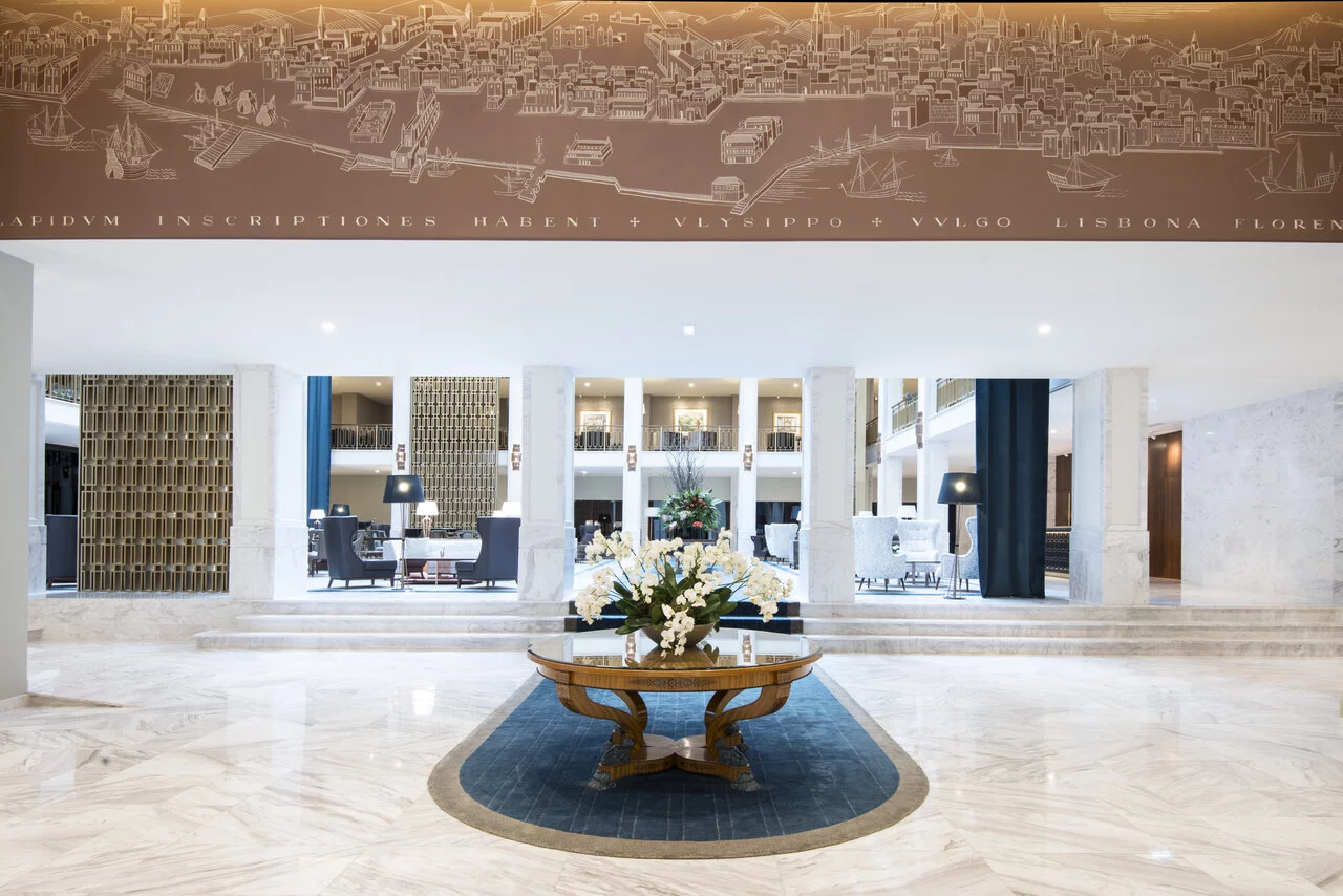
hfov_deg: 84.0
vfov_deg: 62.0
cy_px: 448
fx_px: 746
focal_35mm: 20
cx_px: 672
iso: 100
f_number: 10
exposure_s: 1.3
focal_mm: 20
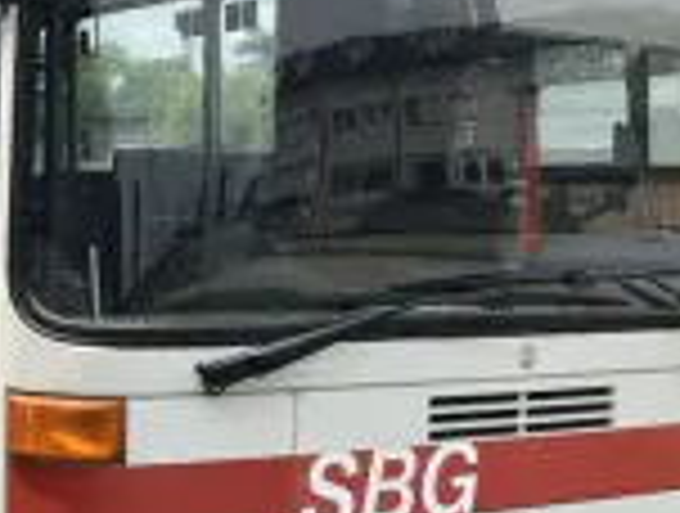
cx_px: 153
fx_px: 1457
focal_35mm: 74
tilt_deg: -0.8
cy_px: 207
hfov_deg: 25.9
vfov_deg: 20.0
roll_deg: -0.7
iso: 20
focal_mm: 4
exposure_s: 1/1567
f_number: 1.8
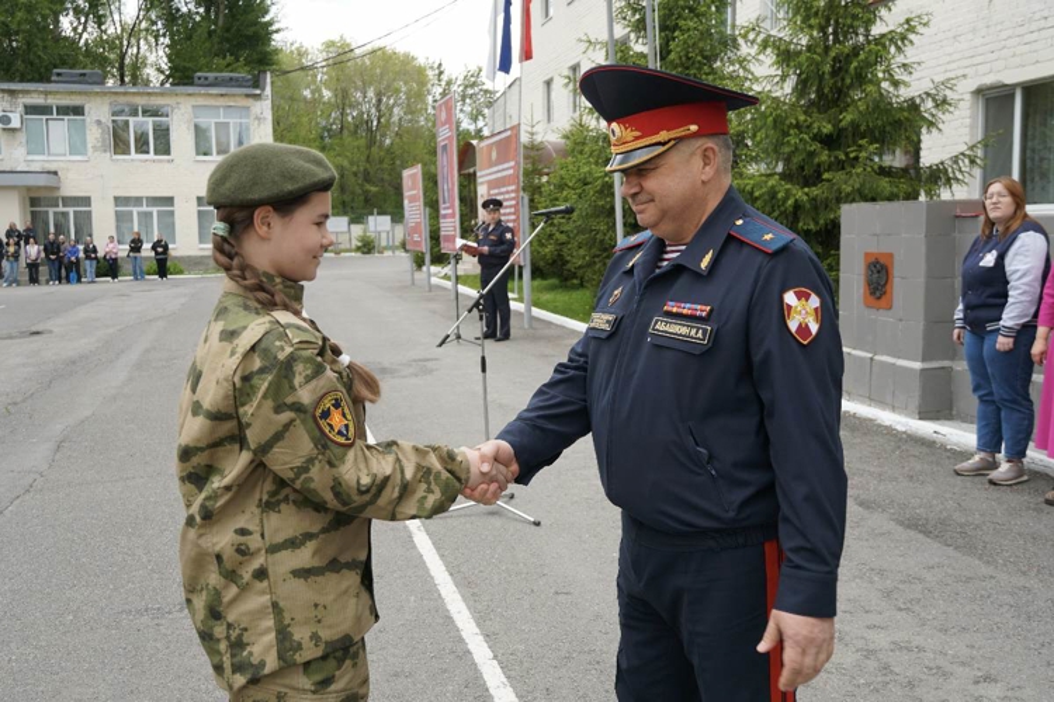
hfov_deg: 53.1
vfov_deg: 36.9
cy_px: 351
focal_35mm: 36
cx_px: 527
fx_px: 1054
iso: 125
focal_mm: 24
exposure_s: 1/160
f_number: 4
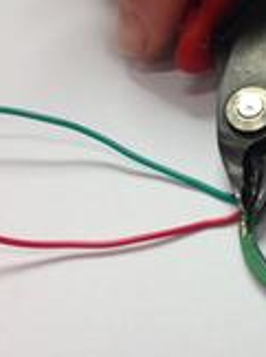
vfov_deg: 25.0
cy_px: 207
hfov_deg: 18.3
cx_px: 268
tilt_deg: -47.3
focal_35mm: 78
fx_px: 801
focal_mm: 4.28
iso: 50
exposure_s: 1/50
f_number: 2.4
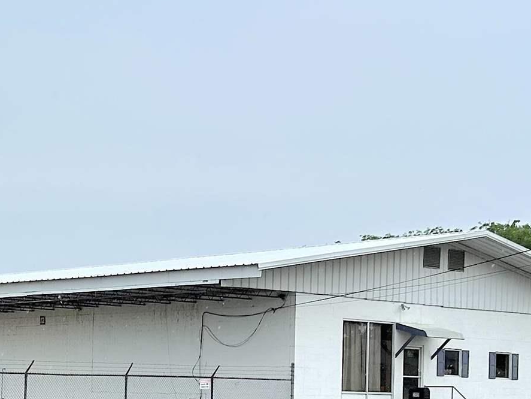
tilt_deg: -0.6
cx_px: 190
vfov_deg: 16.2
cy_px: 374
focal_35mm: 90
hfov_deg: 21.7
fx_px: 1381
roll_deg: +0.4
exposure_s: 1/1531
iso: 50
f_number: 1.5
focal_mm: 5.7
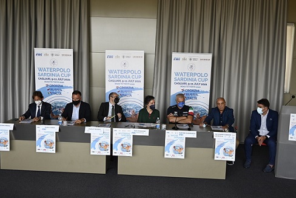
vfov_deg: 33.4
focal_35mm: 40
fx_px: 329
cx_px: 148
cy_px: 99
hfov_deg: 48.4
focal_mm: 27
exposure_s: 1/125
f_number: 4
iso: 560
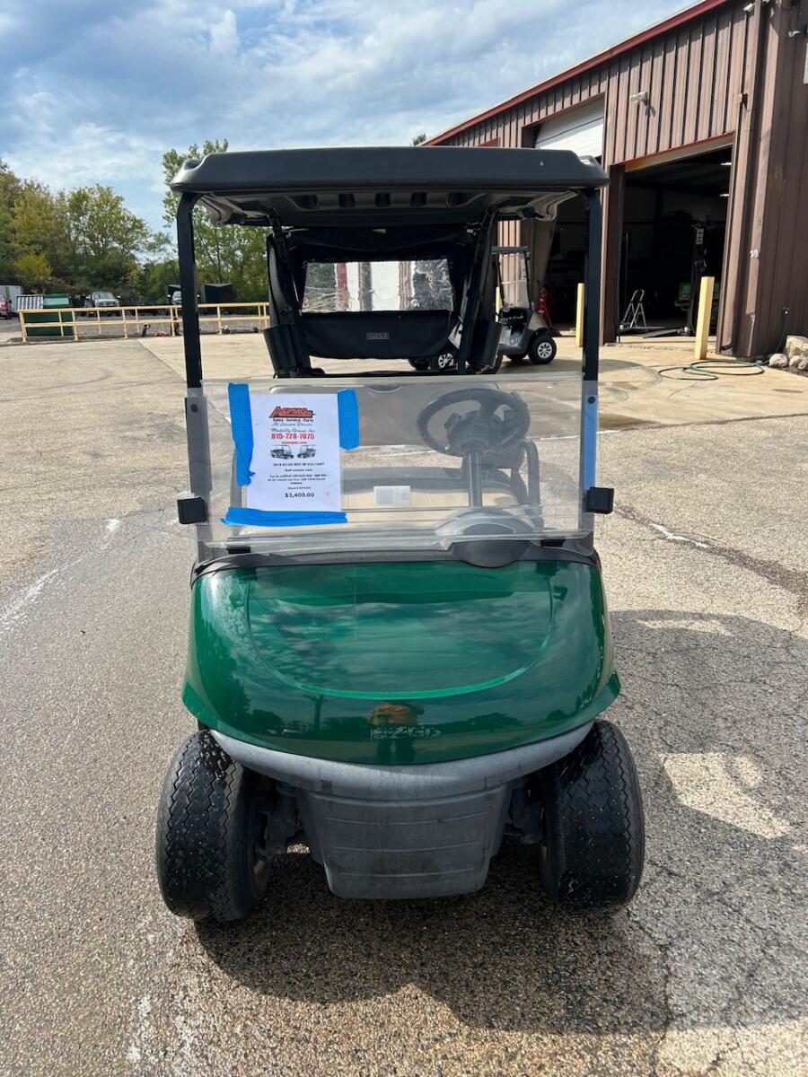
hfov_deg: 53.1
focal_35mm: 26
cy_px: 538
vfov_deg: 67.3
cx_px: 404
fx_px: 809
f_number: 1.5
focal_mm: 5.7
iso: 50
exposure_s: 1/2695
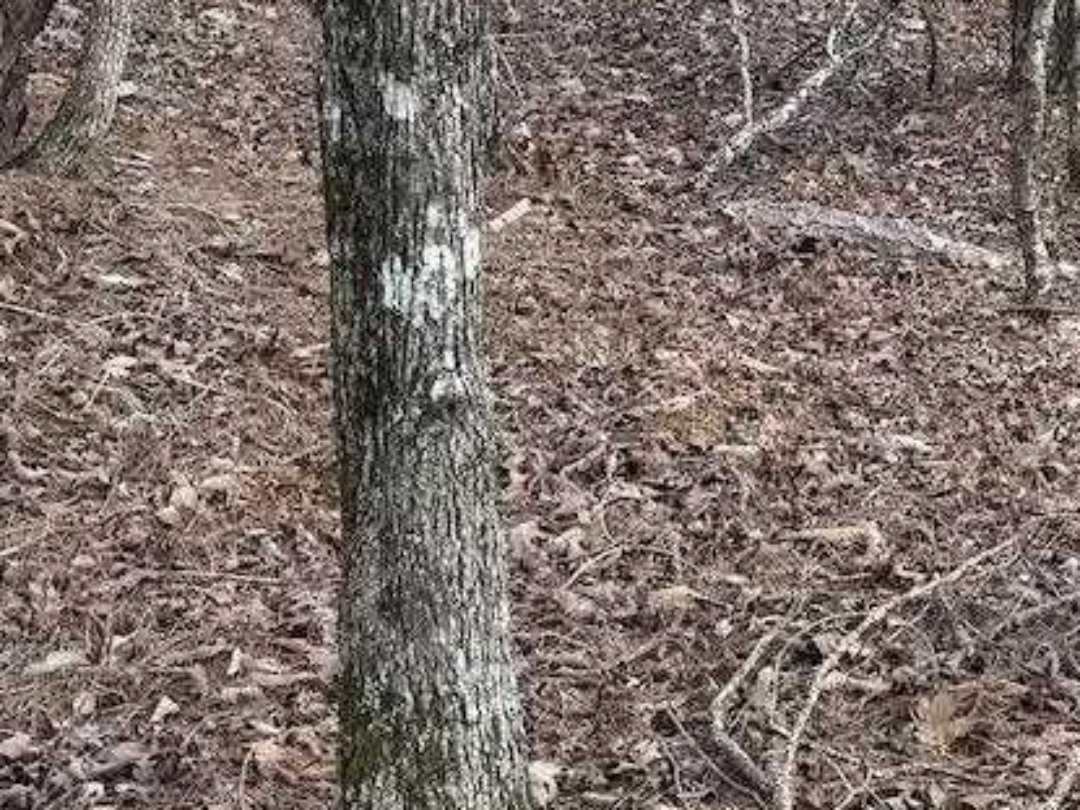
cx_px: 1561
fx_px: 3275
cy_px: -176
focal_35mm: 105
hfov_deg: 17.1
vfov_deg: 13.7
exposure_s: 1/198
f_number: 1.78
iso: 80
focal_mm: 6.76
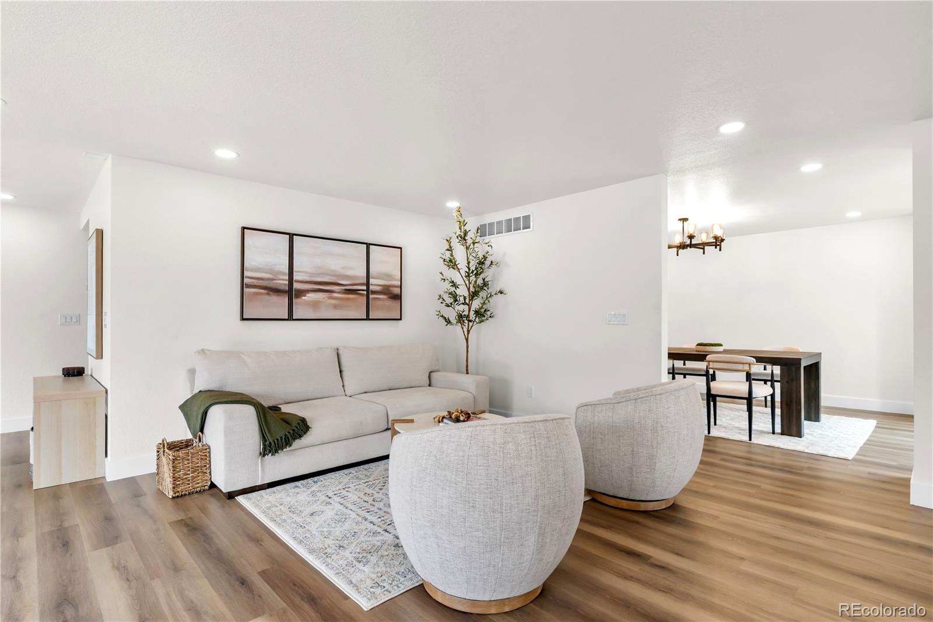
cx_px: 466
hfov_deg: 93.3
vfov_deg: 70.4
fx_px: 440
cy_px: 311
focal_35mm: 17
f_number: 10
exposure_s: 1/30
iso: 500
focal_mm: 17
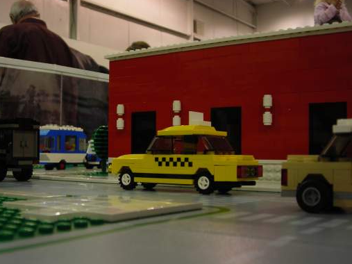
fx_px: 488
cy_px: 147
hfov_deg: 39.6
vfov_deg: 30.2
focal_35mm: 48
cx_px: 147
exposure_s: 1/10.7
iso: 50
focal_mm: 6.3
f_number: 3.2
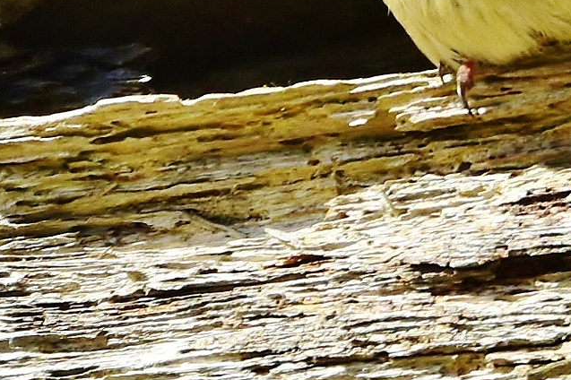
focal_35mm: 964
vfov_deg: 1.4
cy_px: -75
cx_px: 354
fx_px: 15282
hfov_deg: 2.1
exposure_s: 1/320
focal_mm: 200
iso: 250
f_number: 8
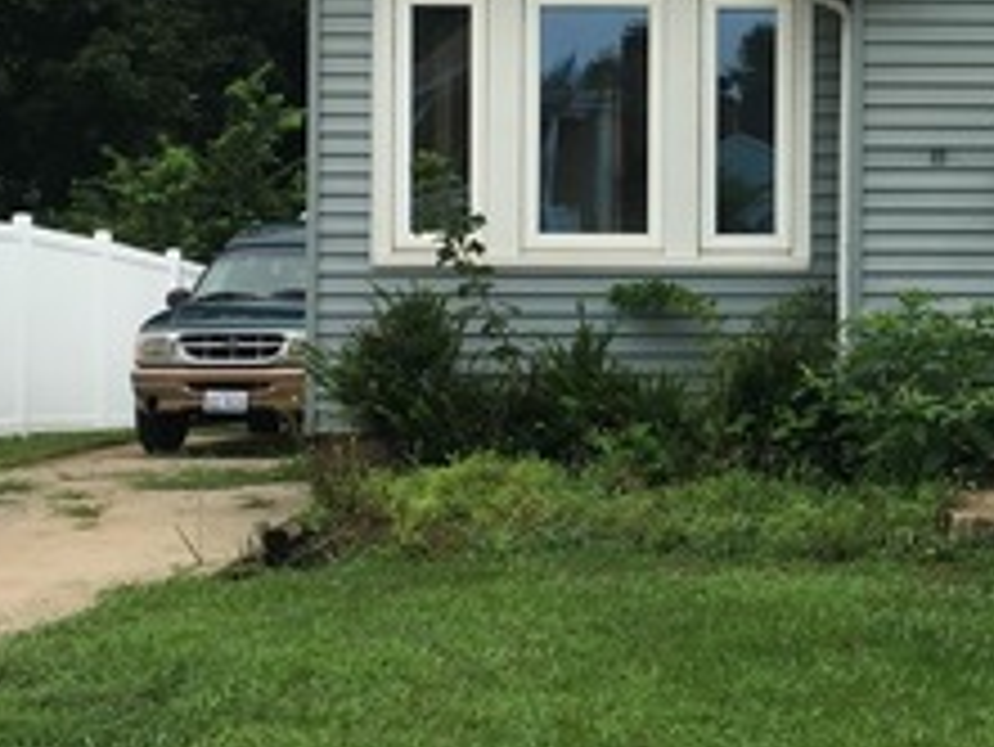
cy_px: 274
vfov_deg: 17.6
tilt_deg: +2.1
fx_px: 2413
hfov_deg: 22.8
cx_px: 864
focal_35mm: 84
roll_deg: -0.2
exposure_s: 1/1012
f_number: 2.2
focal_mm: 4.15
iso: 25
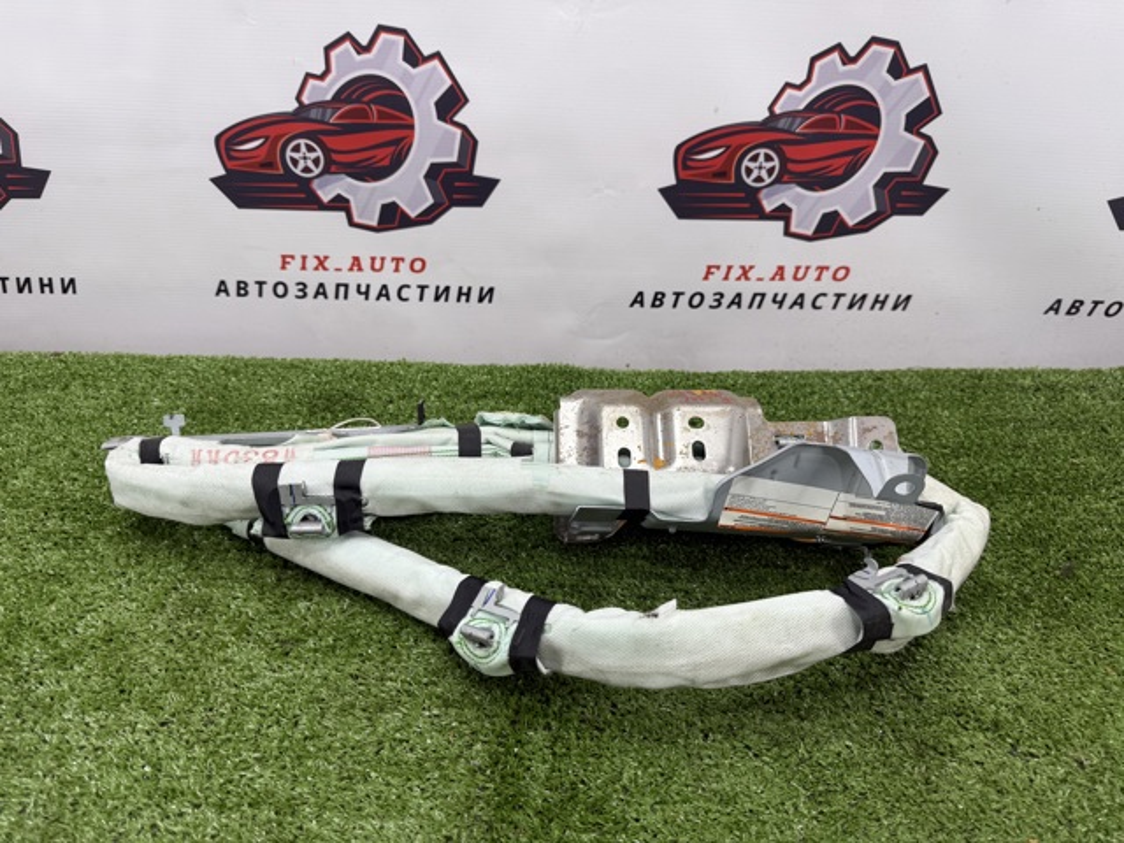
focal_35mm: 24
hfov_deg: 71.6
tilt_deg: -33.7
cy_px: 422
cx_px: 562
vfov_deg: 56.8
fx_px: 779
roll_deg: -1.3
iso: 80
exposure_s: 1/121
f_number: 1.78
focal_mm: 6.76
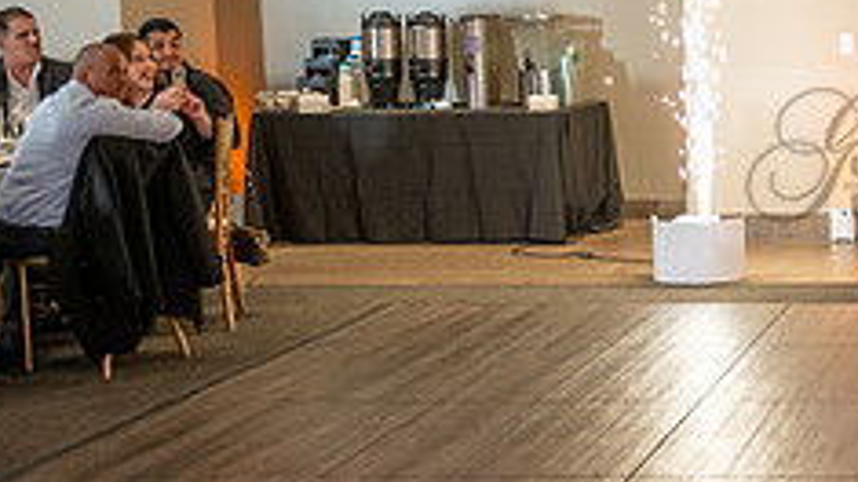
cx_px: 1033
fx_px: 1706
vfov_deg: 16.0
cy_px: 155
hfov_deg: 25.3
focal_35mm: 75
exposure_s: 1/200
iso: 800
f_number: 3.5
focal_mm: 29
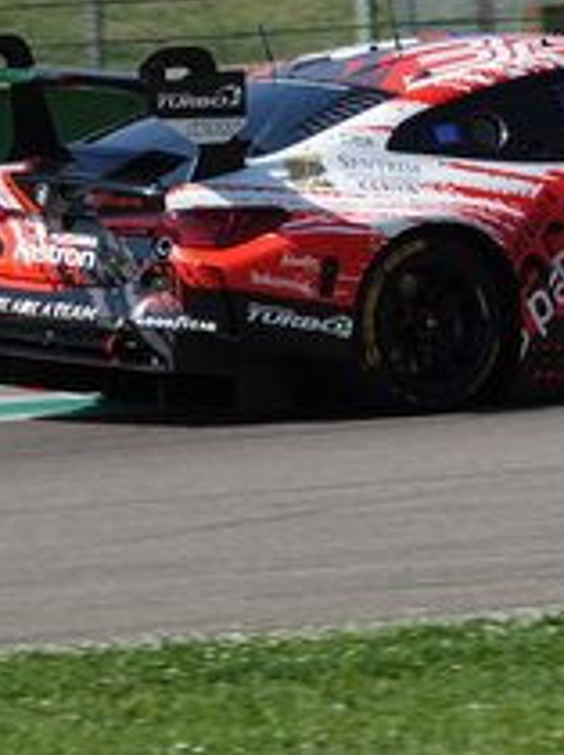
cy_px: 248
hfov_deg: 3.9
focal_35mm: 380
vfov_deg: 5.2
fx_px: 8272
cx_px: 679
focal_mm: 67.46
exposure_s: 1/800
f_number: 5
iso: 100
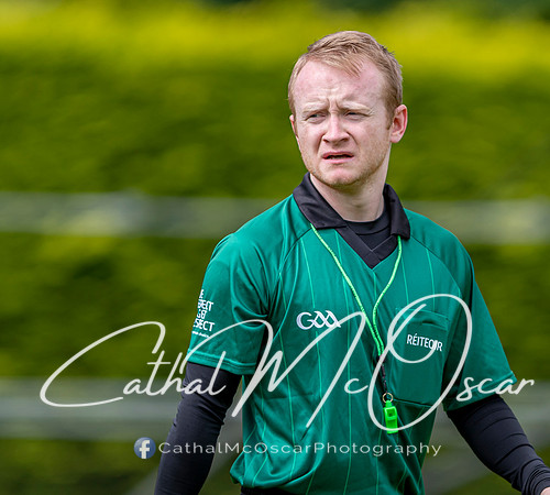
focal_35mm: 785
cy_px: 239
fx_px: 13416
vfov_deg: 2.1
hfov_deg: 2.3
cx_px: 386
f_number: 2.8
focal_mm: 300
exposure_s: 1/1000
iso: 100
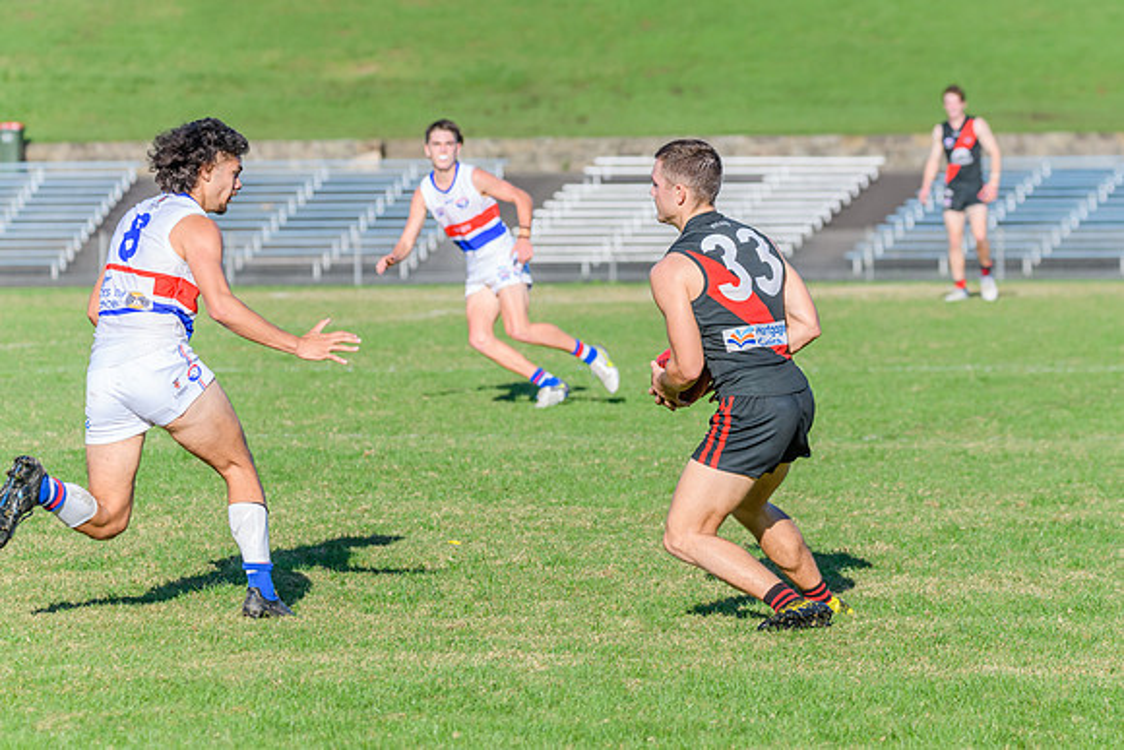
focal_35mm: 235
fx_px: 7348
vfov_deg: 5.8
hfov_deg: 8.7
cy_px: 390
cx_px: 622
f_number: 7.1
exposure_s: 1/2000
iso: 800
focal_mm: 210
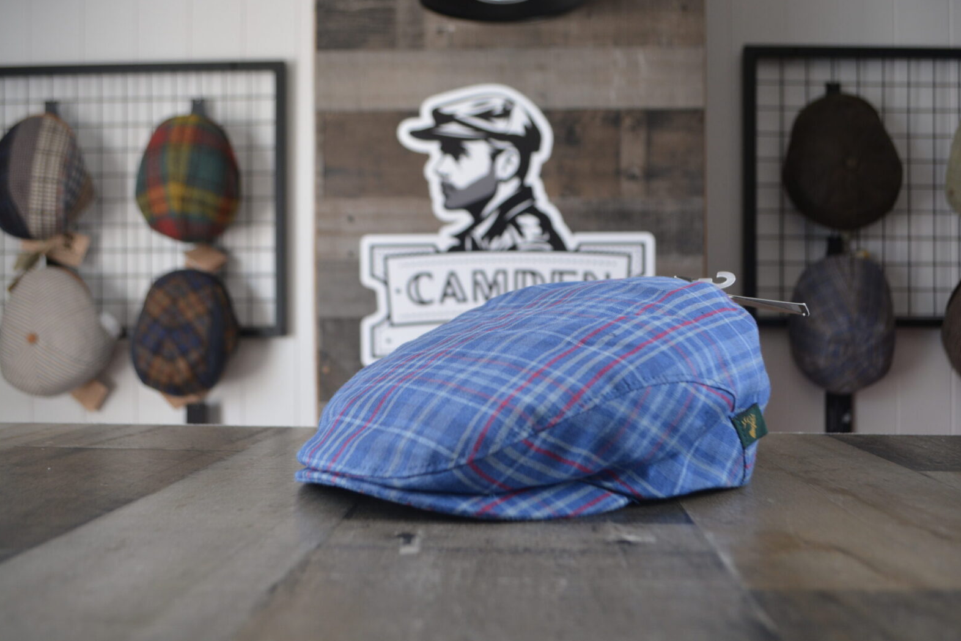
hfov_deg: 55.8
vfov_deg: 38.9
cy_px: 319
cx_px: 492
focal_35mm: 34
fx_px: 908
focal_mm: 22
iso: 400
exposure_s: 1/80
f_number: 4.5
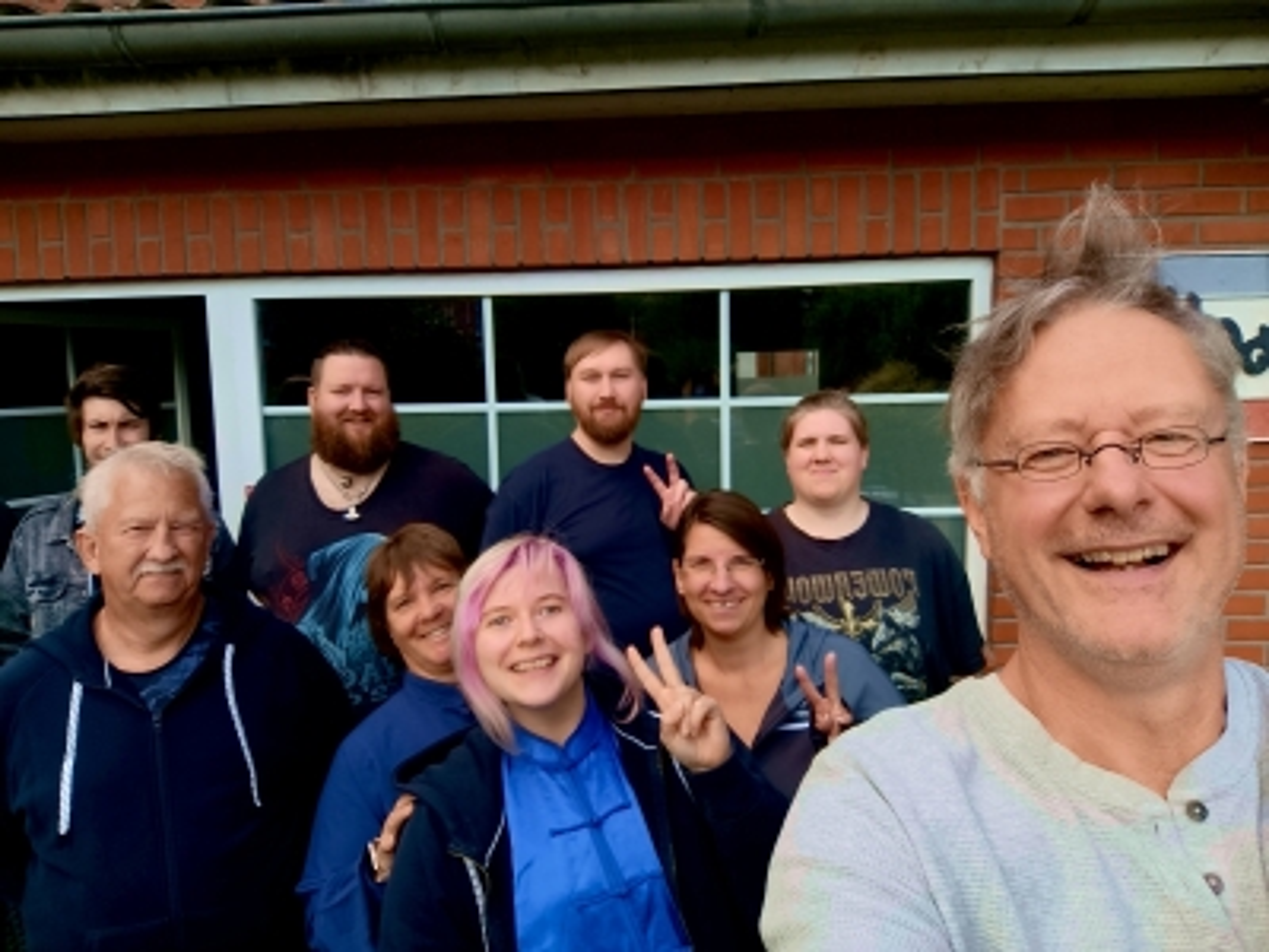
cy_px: 476
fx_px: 880
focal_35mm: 24
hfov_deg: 71.6
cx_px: 634
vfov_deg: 56.8
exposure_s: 1/275
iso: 50
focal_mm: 3.27
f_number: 2.4
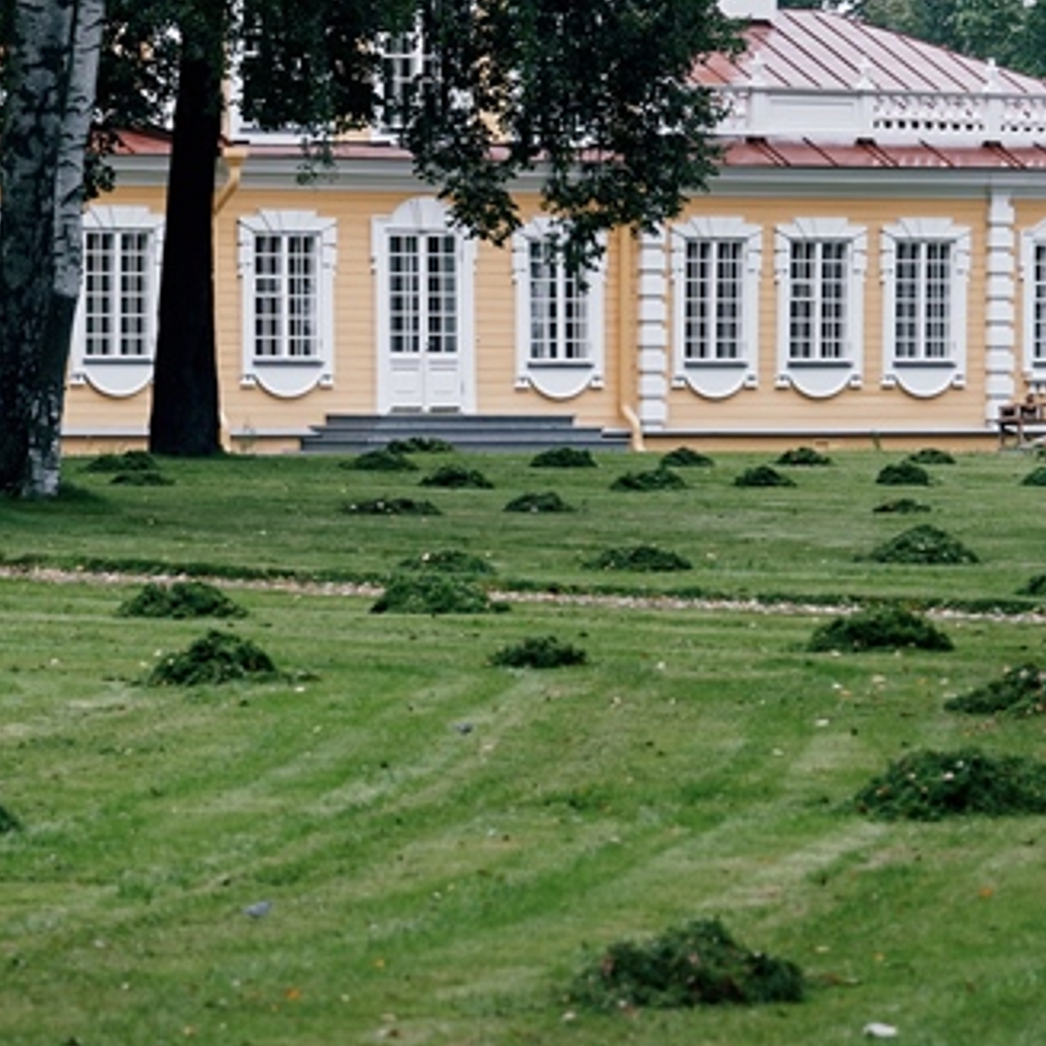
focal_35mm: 218
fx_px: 7453
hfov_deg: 8.0
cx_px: 230
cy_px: 18
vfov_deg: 8.0
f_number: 2.8
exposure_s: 1/125
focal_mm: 55
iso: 125
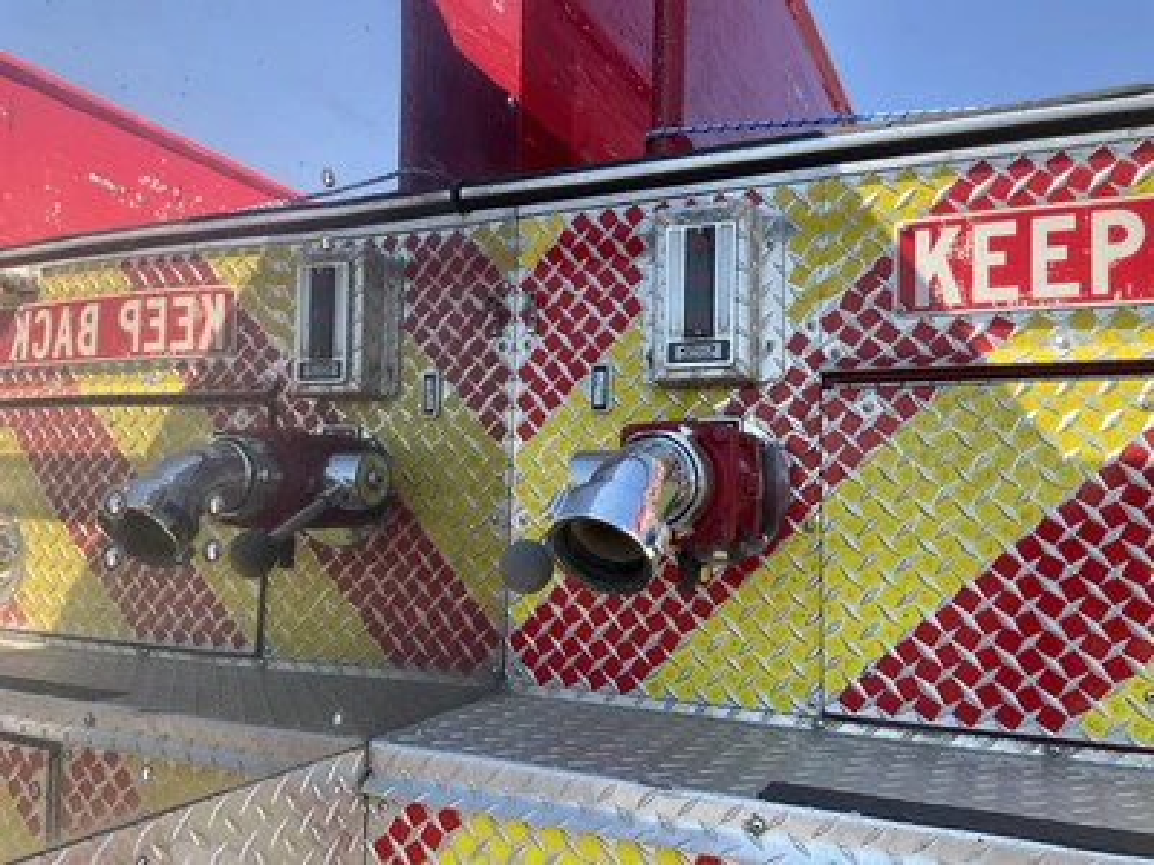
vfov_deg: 48.2
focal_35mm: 29
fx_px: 967
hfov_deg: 61.7
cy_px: 432
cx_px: 577
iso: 25
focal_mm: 3
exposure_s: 1/524
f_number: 1.8
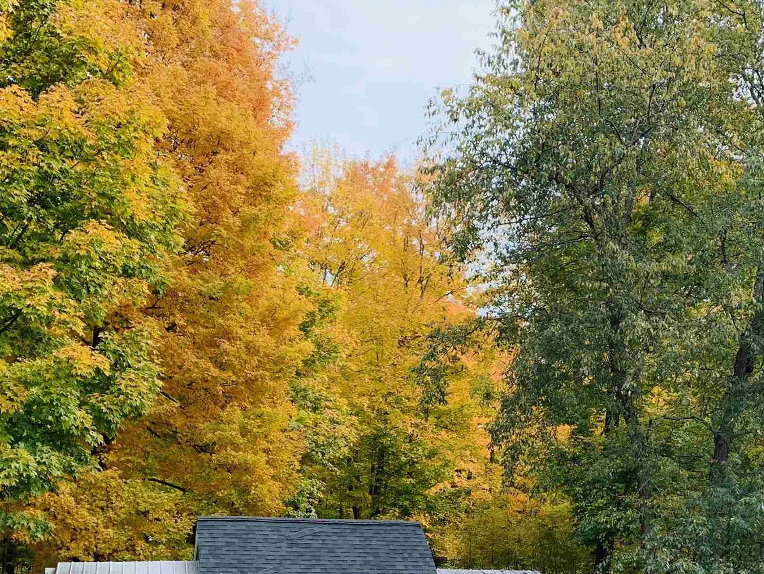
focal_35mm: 51
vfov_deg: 27.4
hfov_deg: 37.4
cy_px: 532
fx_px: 1126
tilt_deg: -0.4
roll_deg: -0.7
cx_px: 428
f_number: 1.8
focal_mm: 4.25
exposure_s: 1/490
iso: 25
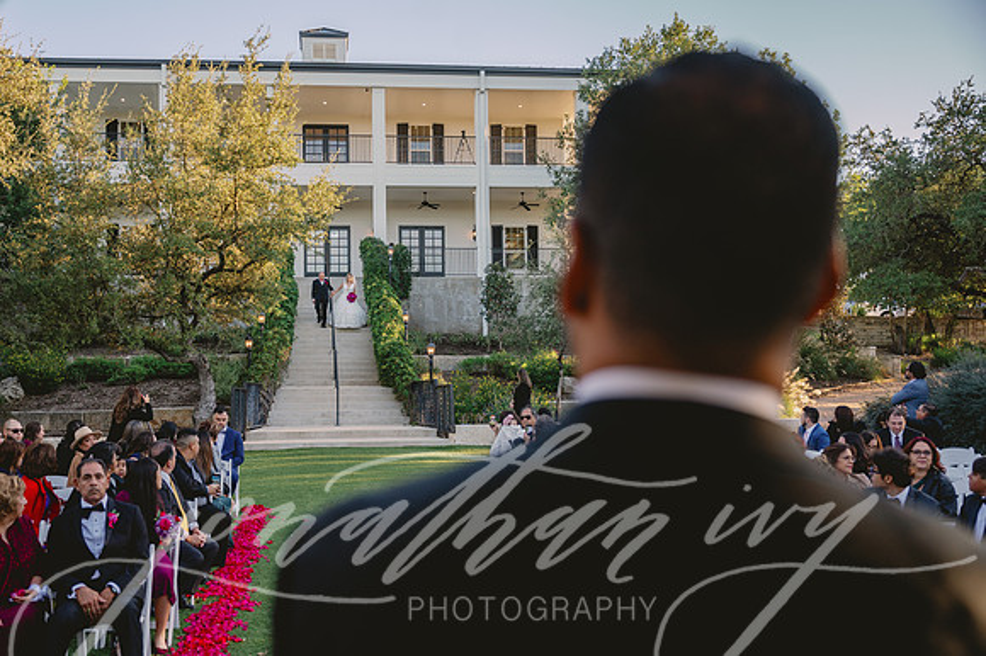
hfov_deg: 52.2
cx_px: 431
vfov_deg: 36.2
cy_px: 370
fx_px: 1002
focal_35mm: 37
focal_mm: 32.5
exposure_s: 1/800
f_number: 2.8
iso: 320
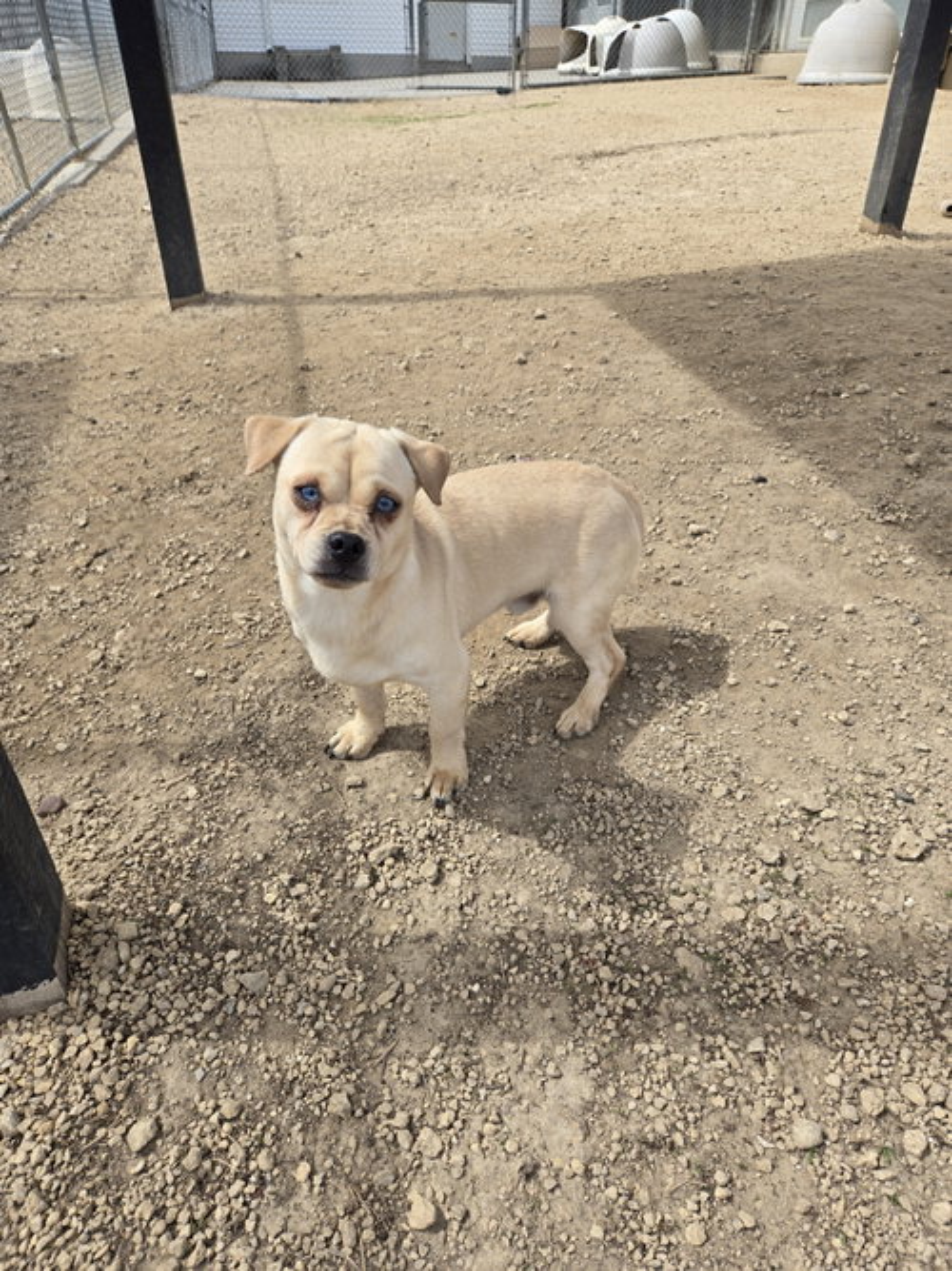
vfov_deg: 73.9
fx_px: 844
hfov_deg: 58.9
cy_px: 636
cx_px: 476
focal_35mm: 23
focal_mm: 5.4
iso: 25
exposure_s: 1/1429
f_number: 1.8
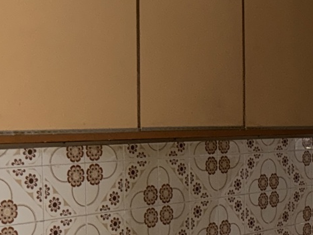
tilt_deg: -1.7
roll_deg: -0.3
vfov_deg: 15.1
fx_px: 887
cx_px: 567
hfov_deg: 16.6
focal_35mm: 98
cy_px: 142
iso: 250
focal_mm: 6.76
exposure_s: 1/6
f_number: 1.78
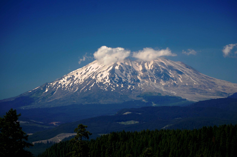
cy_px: 78
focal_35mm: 142
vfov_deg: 9.6
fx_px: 937
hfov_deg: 14.4
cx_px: 118
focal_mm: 95
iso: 400
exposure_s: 1/500
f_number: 5.6
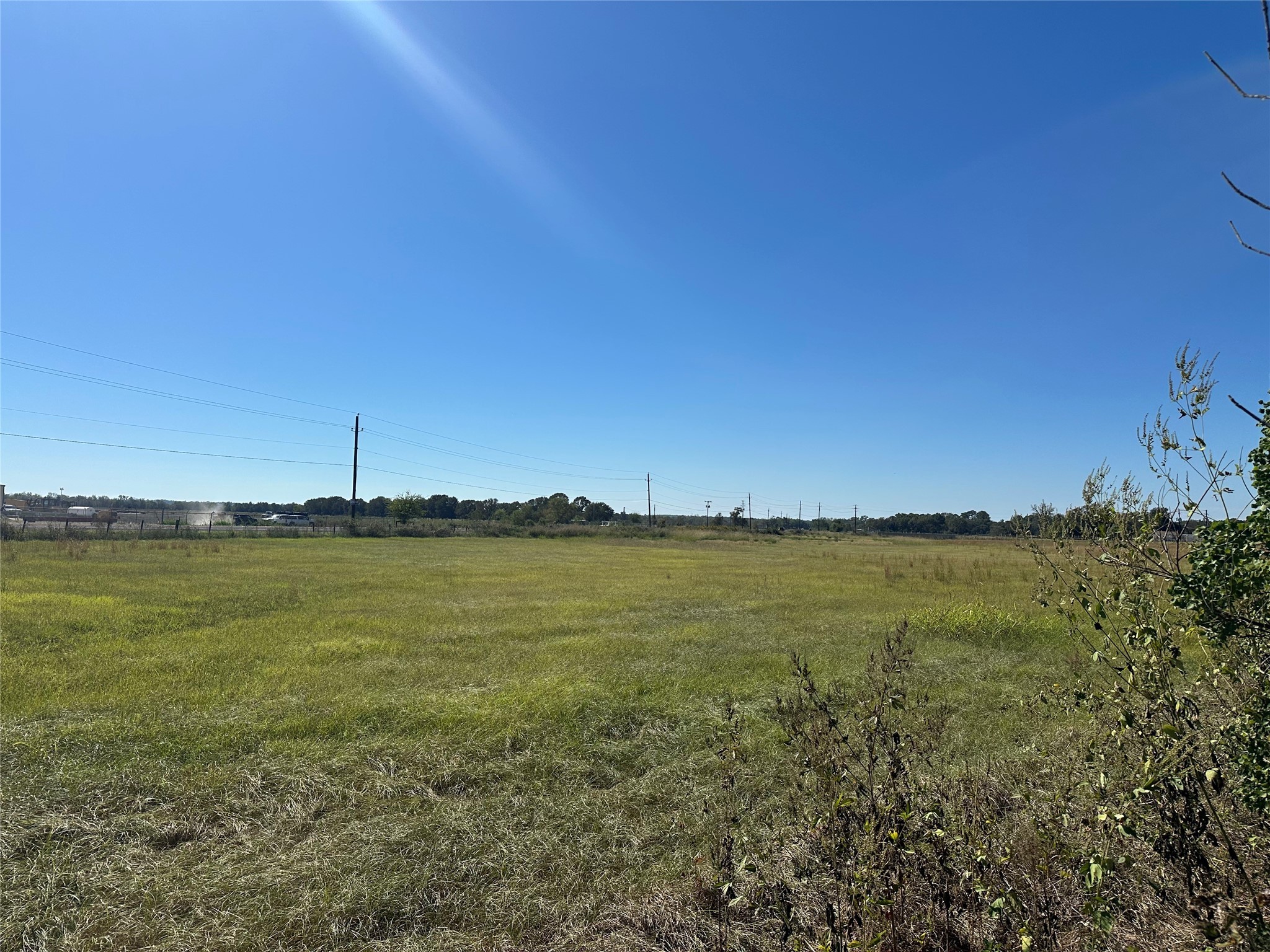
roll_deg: -2.0
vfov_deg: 56.8
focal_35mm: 24
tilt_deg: +2.7
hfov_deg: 71.6
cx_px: 635
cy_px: 476
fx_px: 881
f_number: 1.78
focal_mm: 6.86
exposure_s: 1/9709
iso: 80
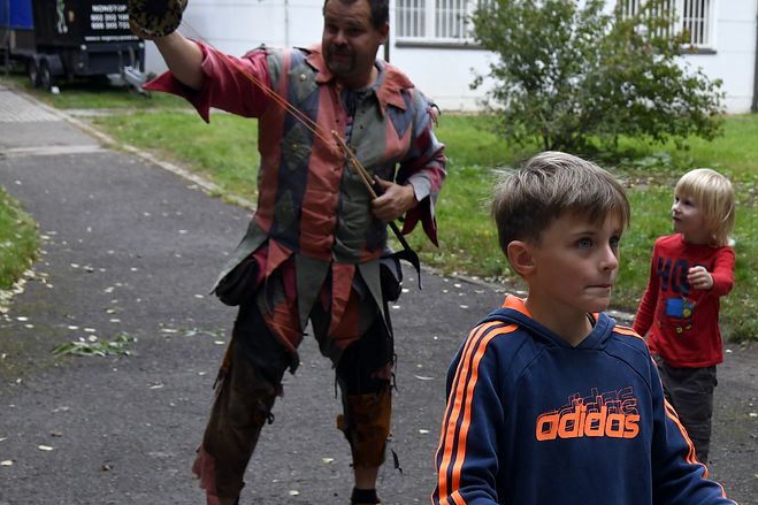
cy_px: 350
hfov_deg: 27.7
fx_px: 1494
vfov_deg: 19.1
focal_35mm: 71
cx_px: 634
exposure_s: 1/400
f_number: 5.6
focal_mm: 26
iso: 1000
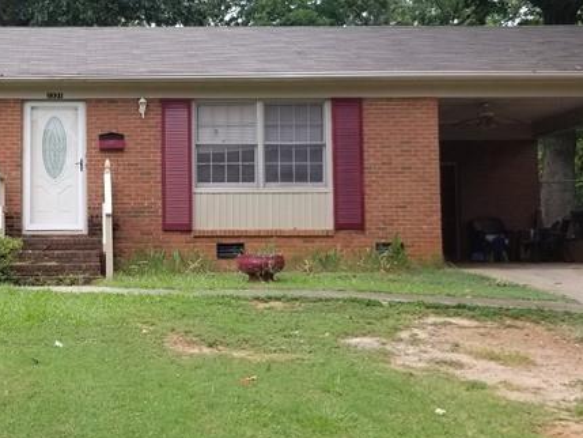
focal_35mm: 62
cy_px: 173
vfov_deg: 23.6
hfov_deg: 30.4
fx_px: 1044
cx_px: 118
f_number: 1.7
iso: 50
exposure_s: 1/604
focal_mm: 4.25
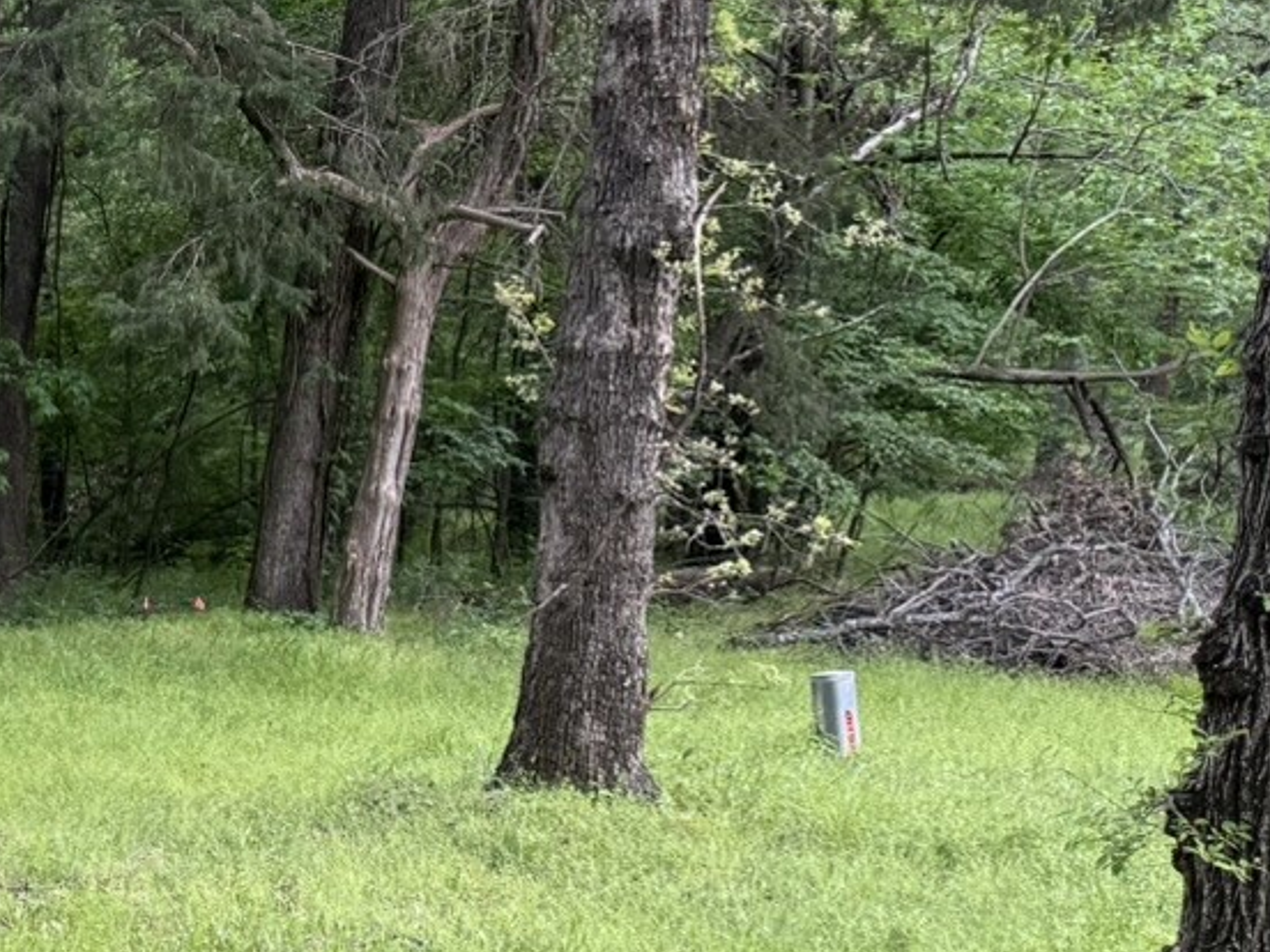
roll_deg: -2.3
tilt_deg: -11.2
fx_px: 3265
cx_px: -1003
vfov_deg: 16.4
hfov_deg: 17.8
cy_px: 855
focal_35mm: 89
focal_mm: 6.76
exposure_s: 1/189
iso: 160
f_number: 1.78
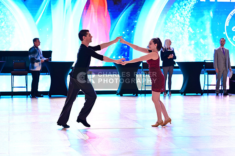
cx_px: 118
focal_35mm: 96
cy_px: 78
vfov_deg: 14.2
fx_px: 626
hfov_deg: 21.3
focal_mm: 96
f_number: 2.8
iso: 1250
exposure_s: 1/250
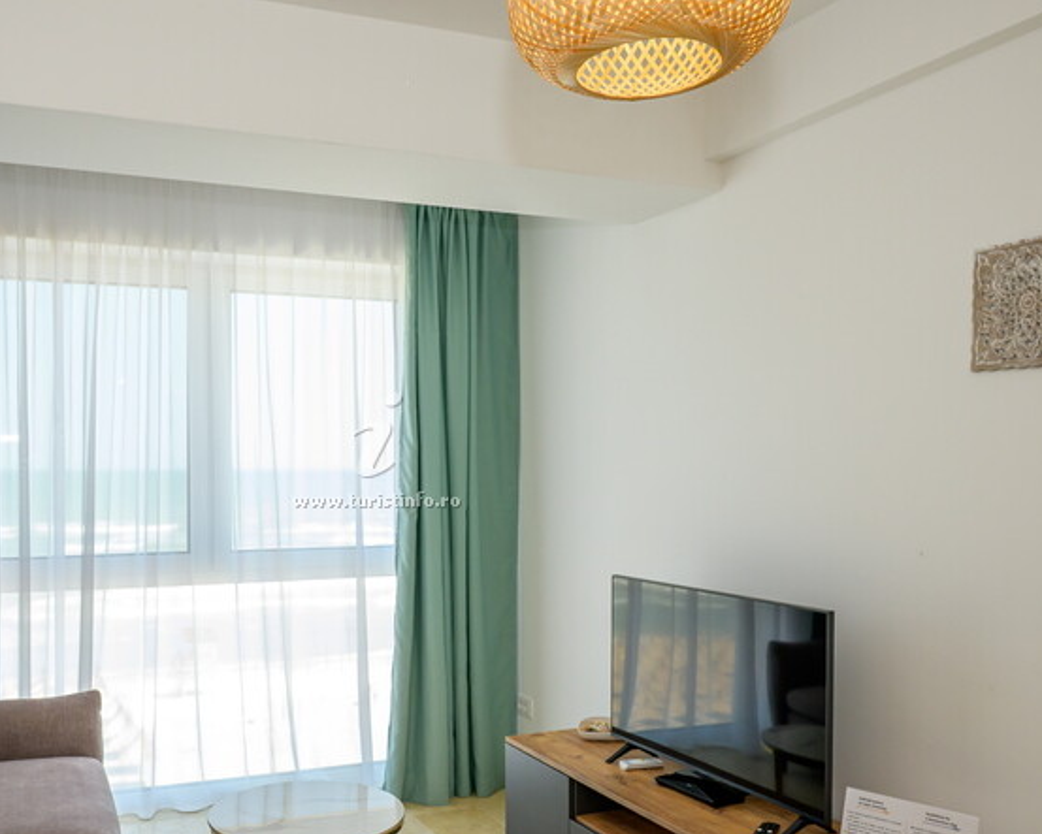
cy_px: 475
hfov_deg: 53.7
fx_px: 1018
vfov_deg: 44.5
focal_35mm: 33
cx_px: 403
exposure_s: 1/250
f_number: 6.3
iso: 800
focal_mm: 19
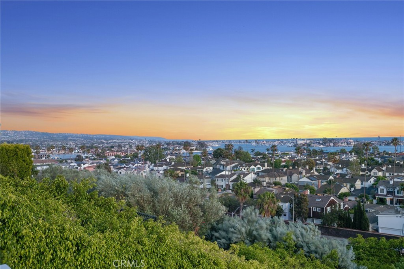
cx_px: 202
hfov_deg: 54.5
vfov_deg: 37.8
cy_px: 134
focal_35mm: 35
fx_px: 392
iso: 320
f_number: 9
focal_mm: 35
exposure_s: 1/2
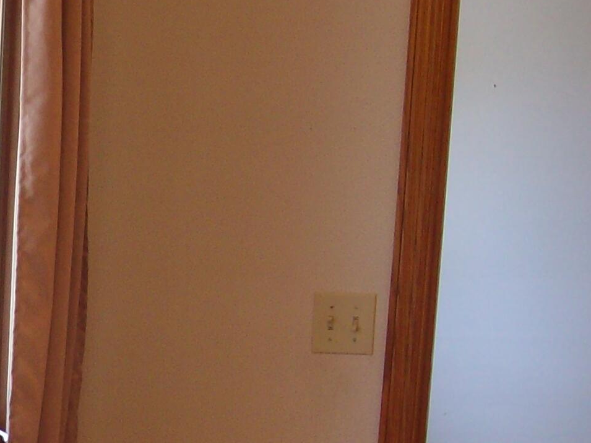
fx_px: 1878
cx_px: -202
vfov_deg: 12.8
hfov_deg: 16.8
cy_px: 639
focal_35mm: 110
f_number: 2.8
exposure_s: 1/40
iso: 90
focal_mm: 5.8
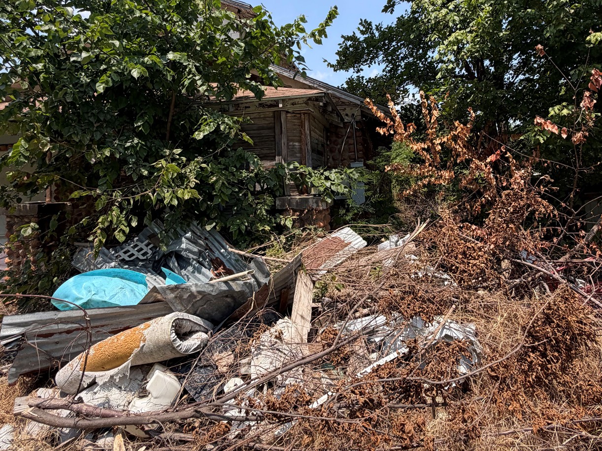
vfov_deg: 59.9
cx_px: 323
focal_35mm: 22
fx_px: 383
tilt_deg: +6.3
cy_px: 158
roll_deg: +2.3
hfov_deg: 76.3
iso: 32
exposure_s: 1/770
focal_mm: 2.22
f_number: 2.2
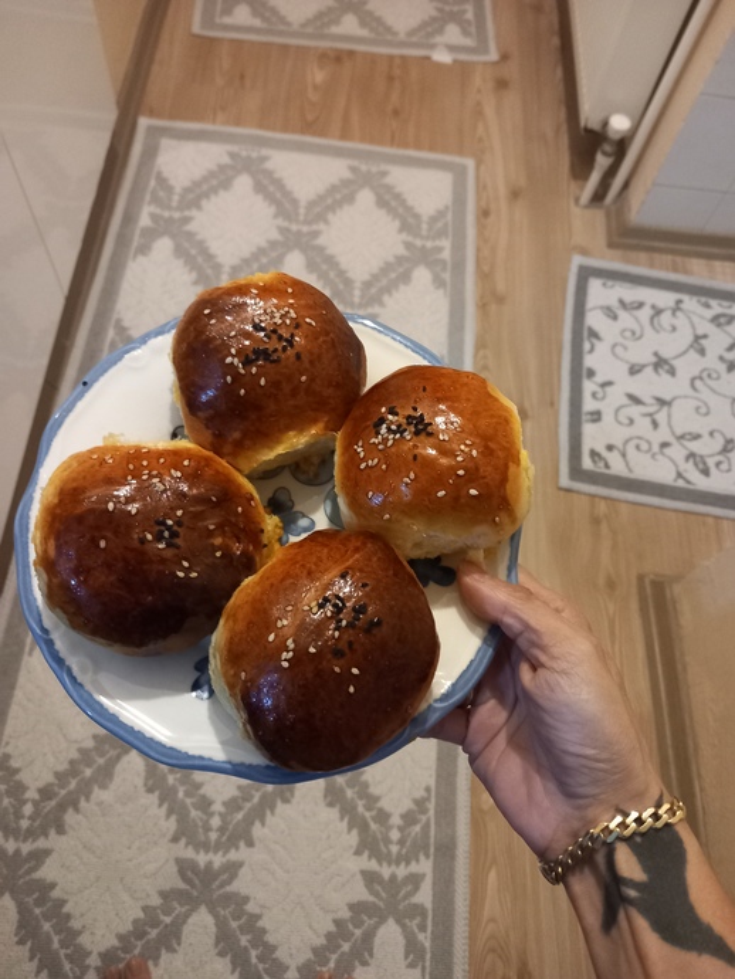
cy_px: 490
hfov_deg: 51.4
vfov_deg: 65.3
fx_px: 764
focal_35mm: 27
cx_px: 368
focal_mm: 4
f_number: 1.8
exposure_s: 1/25
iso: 500
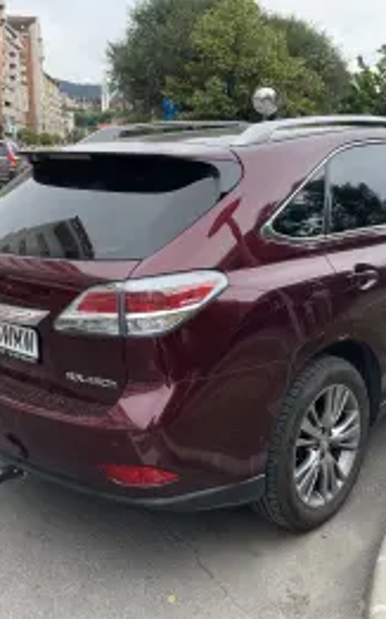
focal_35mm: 38
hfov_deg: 33.2
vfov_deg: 51.5
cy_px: 301
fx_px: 640
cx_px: 268
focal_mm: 4.2
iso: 32
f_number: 1.6
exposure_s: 1/654
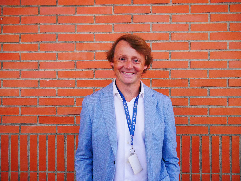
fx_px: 279
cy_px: 90
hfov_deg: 46.8
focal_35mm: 40
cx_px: 120
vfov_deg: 36.0
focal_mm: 20
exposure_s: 1/3200
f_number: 5.6
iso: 3200
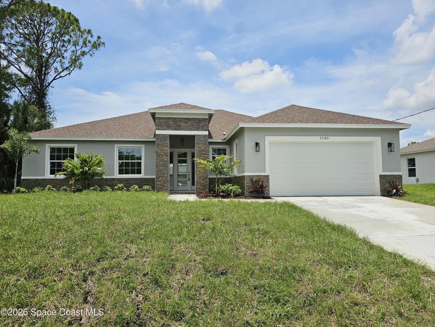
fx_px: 289
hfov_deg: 73.9
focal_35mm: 23
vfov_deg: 58.9
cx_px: 218
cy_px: 164
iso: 16
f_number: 1.7
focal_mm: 6.3
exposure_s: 1/2000
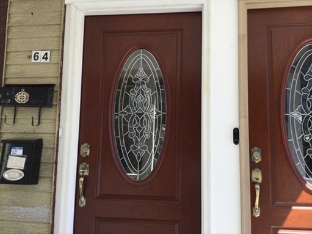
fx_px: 279
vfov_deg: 45.4
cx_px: 156
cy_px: 117
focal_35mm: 31
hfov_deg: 58.4
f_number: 2.4
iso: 25
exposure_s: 1/235
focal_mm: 3.3
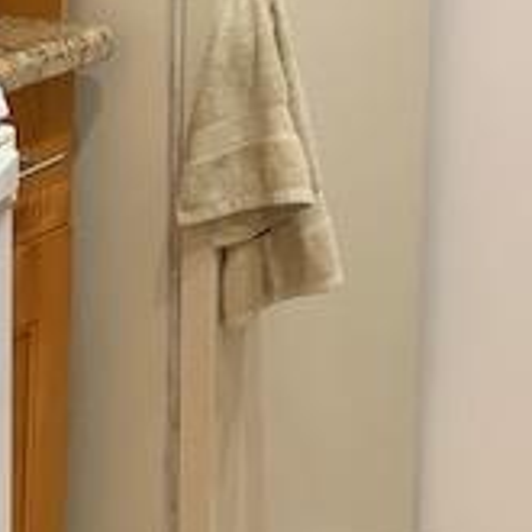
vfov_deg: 9.8
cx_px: -190
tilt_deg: -10.7
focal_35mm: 178
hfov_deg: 9.6
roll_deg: -1.6
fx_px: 3095
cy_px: 139
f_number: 2.4
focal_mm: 6
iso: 160
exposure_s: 1/60
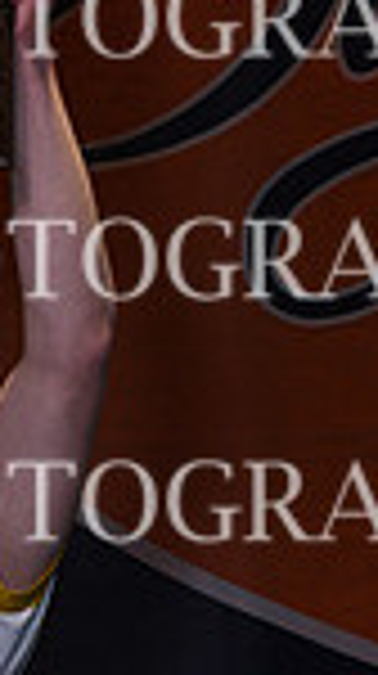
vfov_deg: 8.8
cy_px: 864
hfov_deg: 4.9
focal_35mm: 243
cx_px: -254
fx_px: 4345
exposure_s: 1/125
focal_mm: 60
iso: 800
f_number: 9
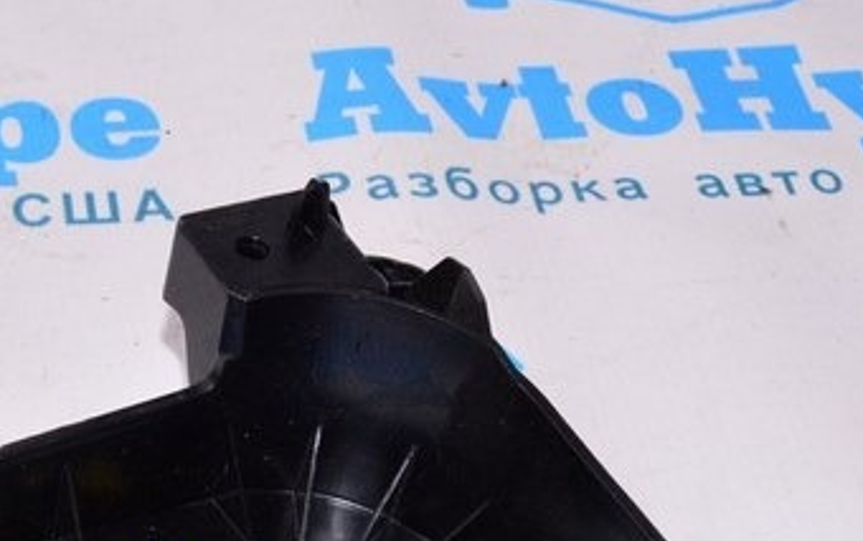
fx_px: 2165
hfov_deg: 22.0
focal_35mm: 92
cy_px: 740
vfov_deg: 13.6
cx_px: 81
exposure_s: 1/200
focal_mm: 20
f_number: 8
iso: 1600
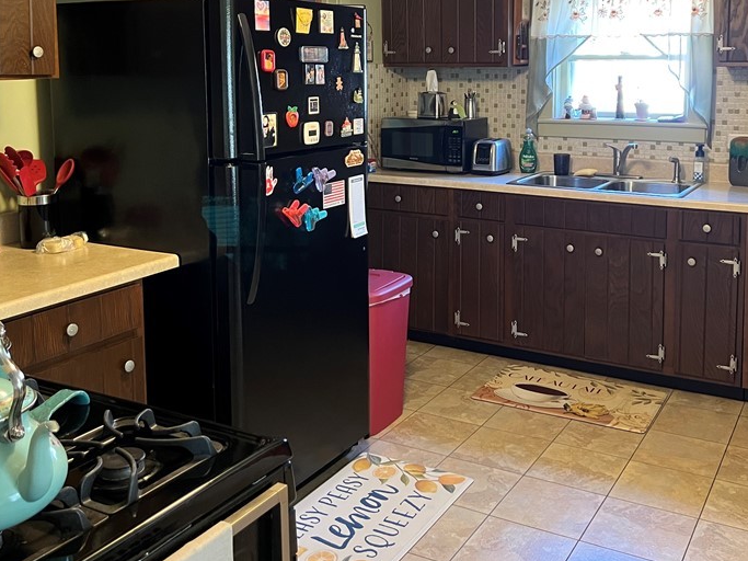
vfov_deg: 36.1
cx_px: 436
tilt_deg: -5.9
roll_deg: +0.2
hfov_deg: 47.7
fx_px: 843
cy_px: 151
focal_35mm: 39
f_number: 1.5
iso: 400
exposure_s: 1/60
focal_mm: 5.7
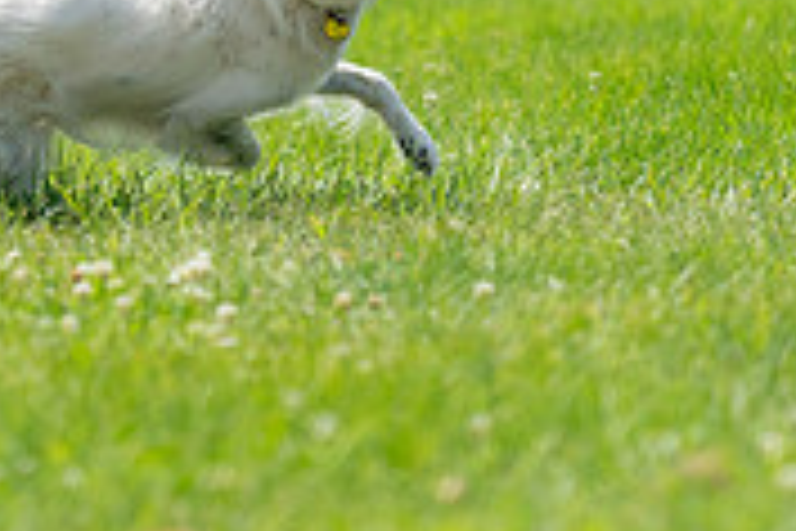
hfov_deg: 1.8
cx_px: 36
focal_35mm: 1129
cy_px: -317
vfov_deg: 1.2
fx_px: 24961
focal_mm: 344
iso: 1250
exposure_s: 1/4000
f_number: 6.3
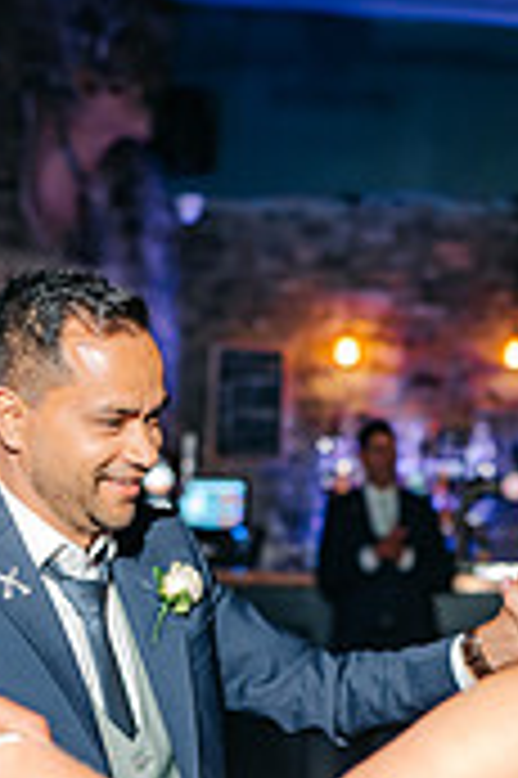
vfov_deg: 21.7
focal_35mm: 91
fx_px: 1968
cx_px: 279
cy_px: 751
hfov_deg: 15.0
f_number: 1.8
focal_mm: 35
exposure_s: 1/200
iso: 400
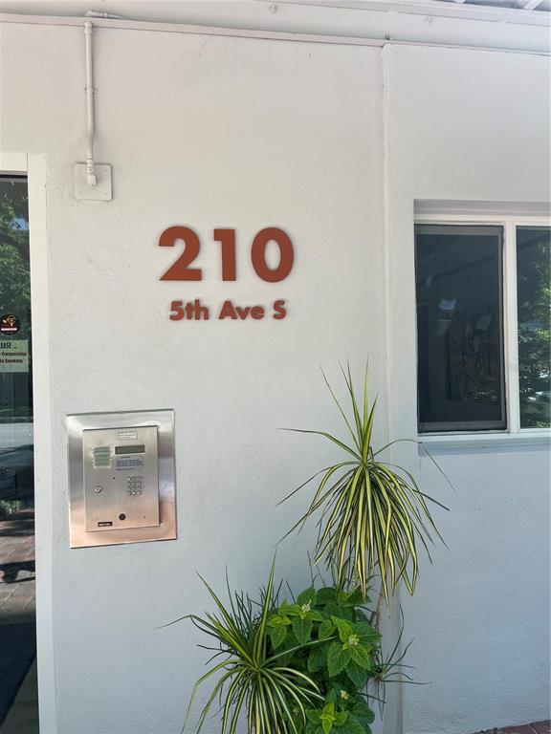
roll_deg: +2.9
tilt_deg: +0.5
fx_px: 552
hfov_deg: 53.1
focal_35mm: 26
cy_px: 367
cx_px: 276
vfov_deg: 67.3
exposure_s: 1/297
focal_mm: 4.2
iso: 32
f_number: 1.6
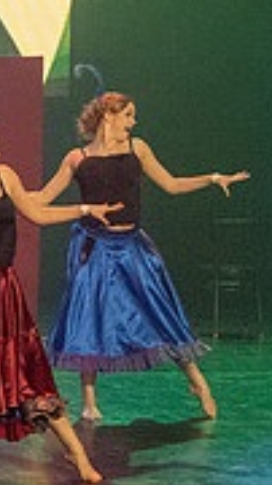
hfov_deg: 6.0
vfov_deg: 11.5
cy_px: 292
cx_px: -509
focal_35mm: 188
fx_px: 2415
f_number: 4
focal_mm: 33
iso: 5000
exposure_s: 1/200
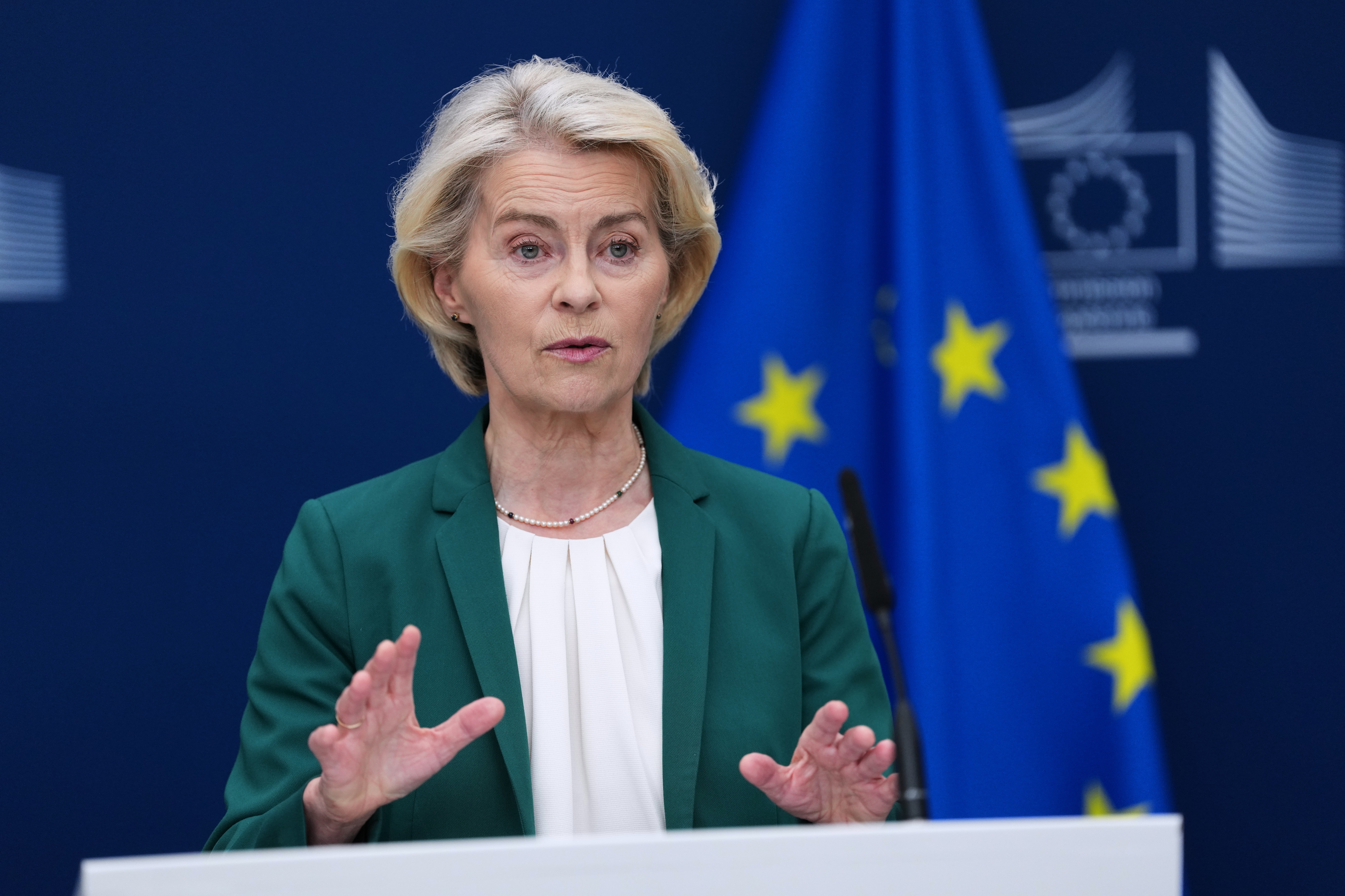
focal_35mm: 200
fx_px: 7472
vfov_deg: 6.9
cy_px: 448
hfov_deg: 10.3
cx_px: 672
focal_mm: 200
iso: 1600
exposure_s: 1/1000
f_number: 2.8
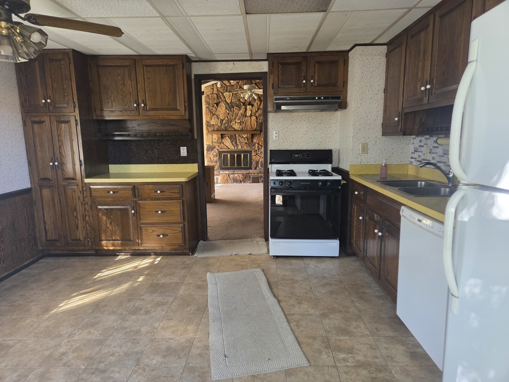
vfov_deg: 58.9
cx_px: 254
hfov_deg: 73.9
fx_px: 338
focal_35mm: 23
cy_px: 191
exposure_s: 1/120
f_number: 1.8
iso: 250
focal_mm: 5.4
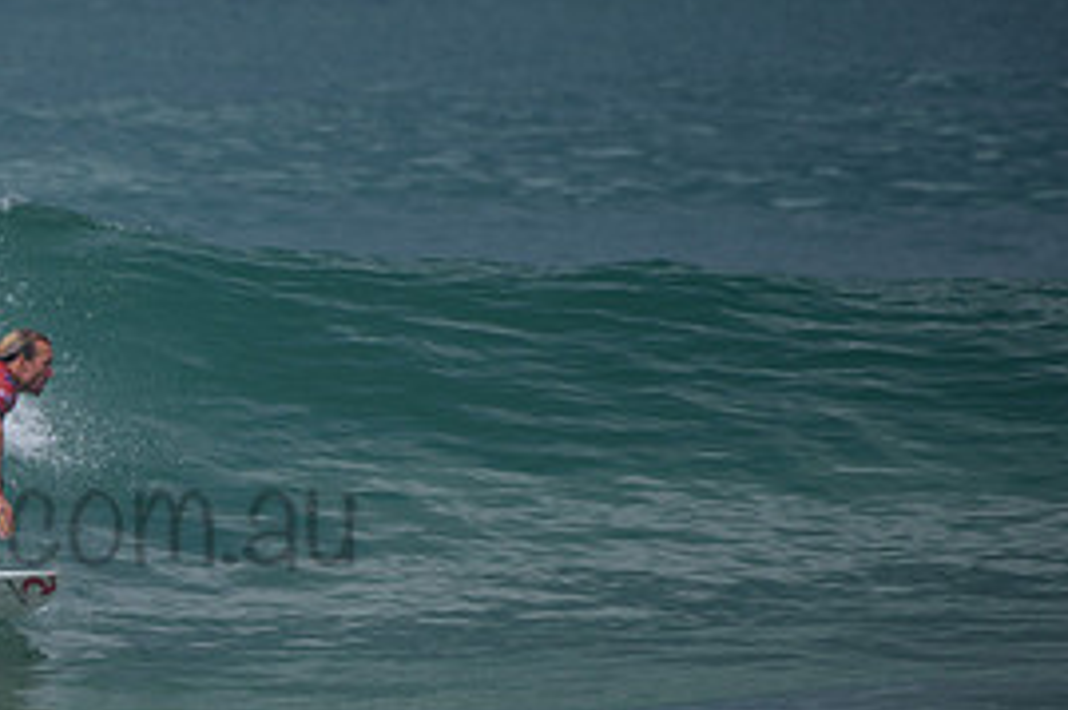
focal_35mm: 1080
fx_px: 32019
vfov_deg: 1.3
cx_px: -64
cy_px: 474
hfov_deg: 1.9
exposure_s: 1/2000
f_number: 5.6
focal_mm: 500
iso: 125
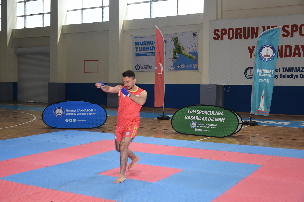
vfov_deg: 28.1
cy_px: 101
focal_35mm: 48
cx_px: 152
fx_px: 405
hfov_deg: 41.1
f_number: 4
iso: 400
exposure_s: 1/60
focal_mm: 32
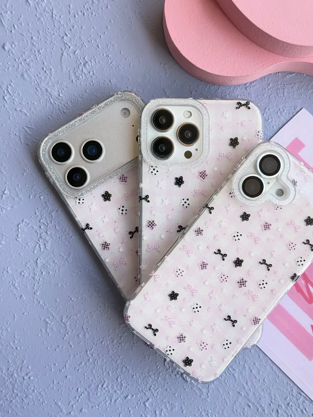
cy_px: 208
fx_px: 579
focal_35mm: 48
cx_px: 156
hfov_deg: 30.3
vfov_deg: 39.7
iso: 64
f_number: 1.78
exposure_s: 1/407
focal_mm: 6.76
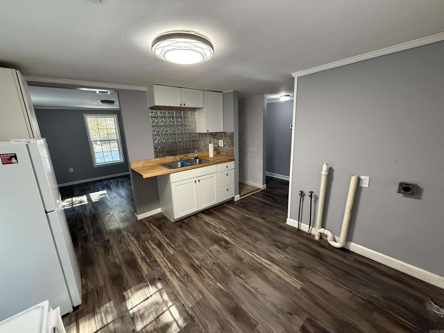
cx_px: 222
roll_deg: +2.3
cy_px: 166
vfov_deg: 85.7
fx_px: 180
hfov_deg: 102.1
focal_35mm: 14
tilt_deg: -12.8
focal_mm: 2.22
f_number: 2.2
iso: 400
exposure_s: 1/60
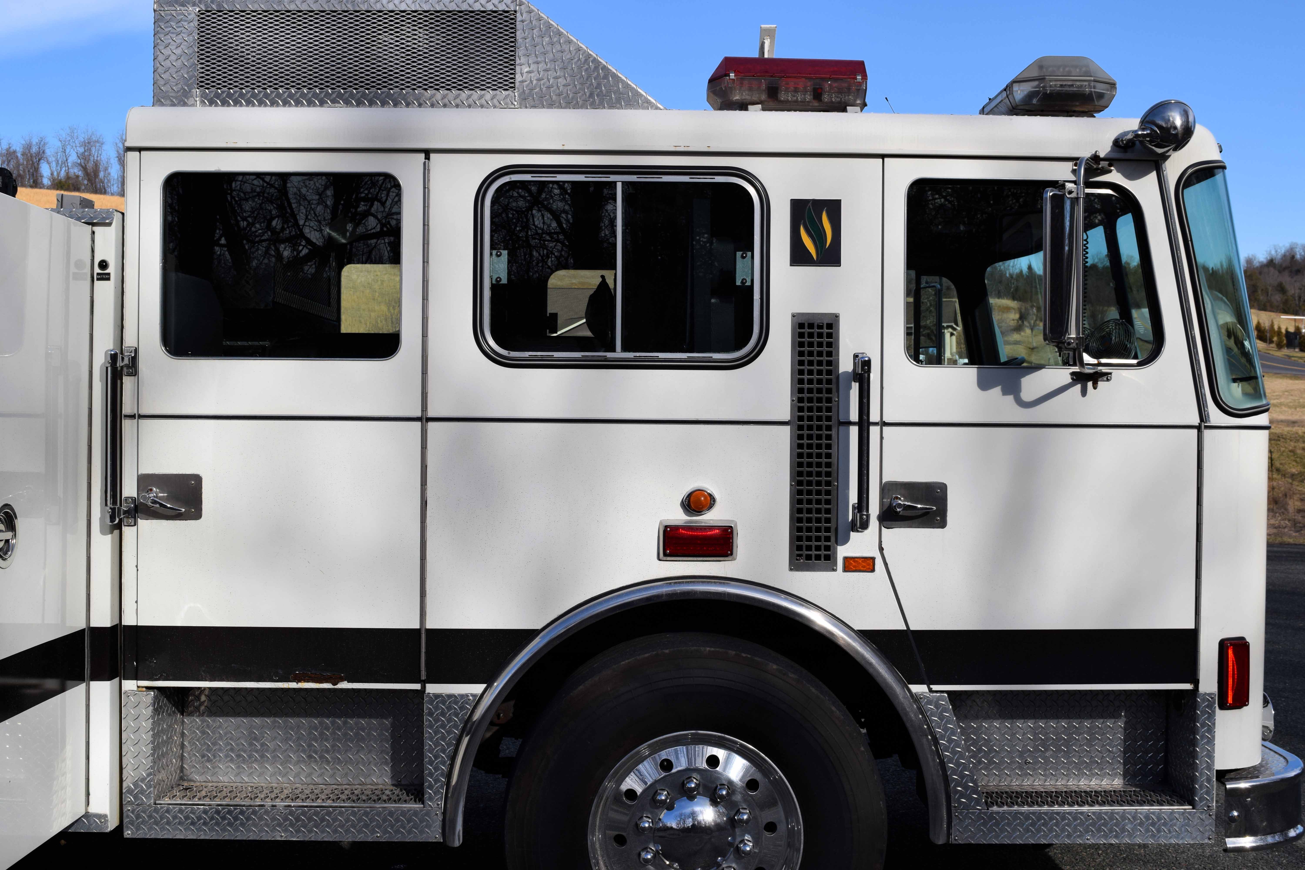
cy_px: 435
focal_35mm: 40
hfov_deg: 48.5
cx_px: 652
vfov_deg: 33.4
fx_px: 1450
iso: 200
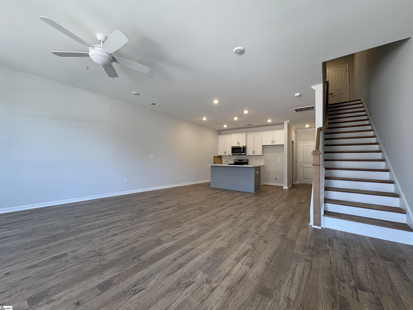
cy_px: 155
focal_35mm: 14
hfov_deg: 102.1
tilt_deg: +3.3
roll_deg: -0.4
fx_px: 167
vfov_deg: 85.7
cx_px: 206
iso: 125
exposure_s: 1/120
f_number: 2.2
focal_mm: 2.22
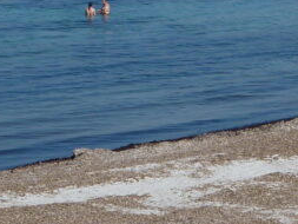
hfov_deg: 8.2
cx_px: 309
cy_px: 6
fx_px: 2058
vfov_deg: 6.2
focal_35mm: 239
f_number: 5.6
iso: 80
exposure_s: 1/640
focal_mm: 9.7
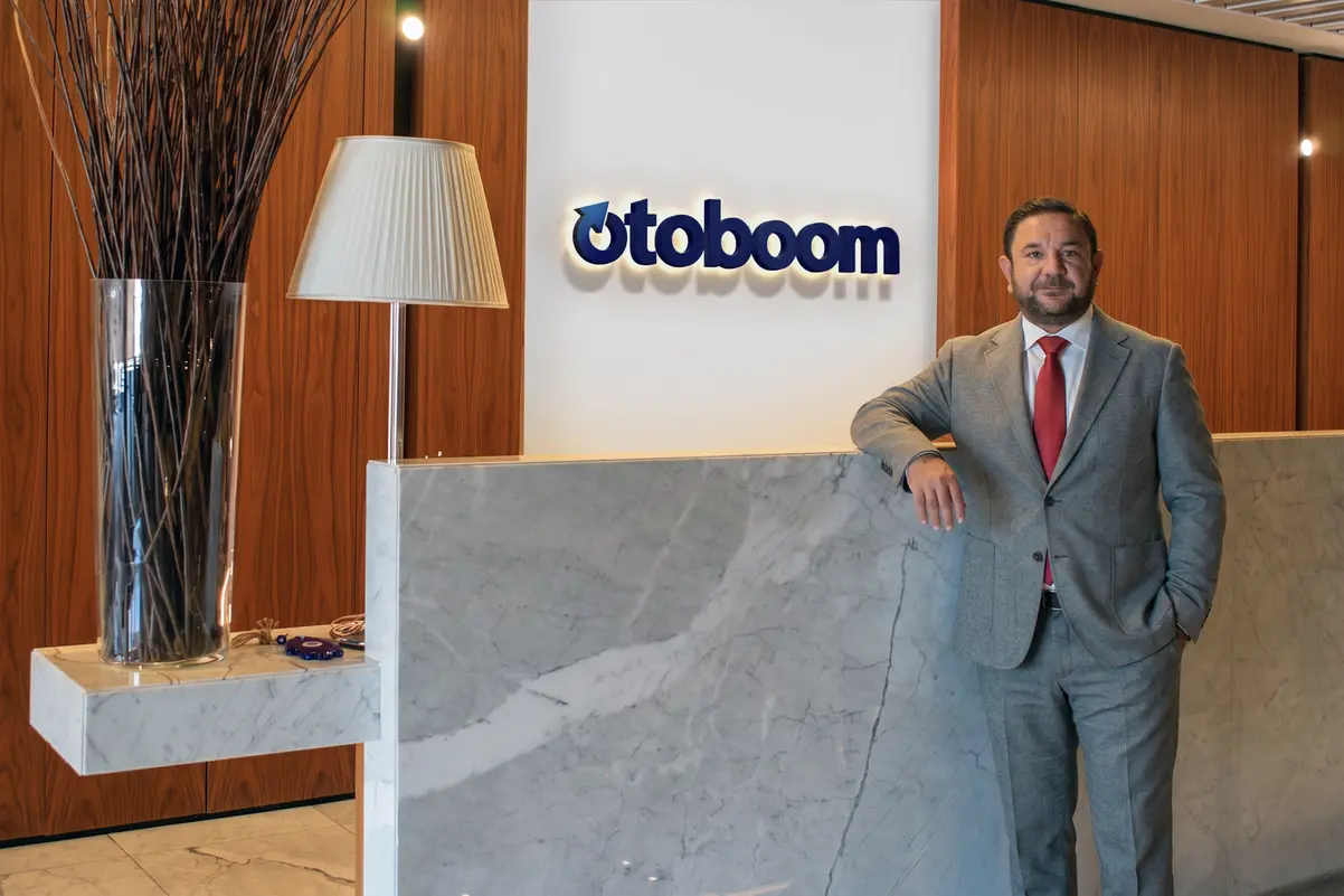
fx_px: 1344
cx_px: 672
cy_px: 448
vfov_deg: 36.9
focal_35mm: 36
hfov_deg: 53.1
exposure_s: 1/4
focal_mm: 24
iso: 100
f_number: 5.6
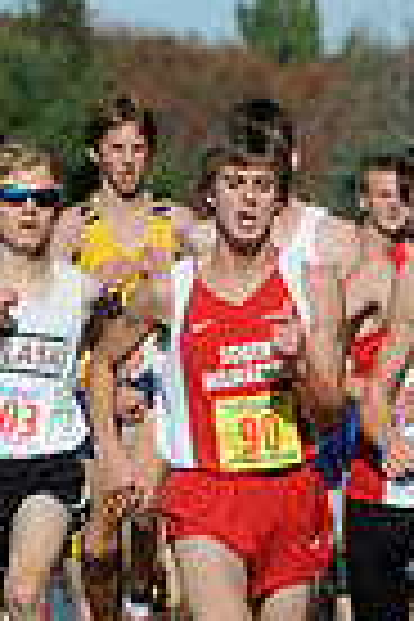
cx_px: 1296
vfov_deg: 2.6
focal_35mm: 785
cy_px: 461
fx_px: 13542
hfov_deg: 1.7
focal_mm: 125
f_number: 5.6
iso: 200
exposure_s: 1/1000
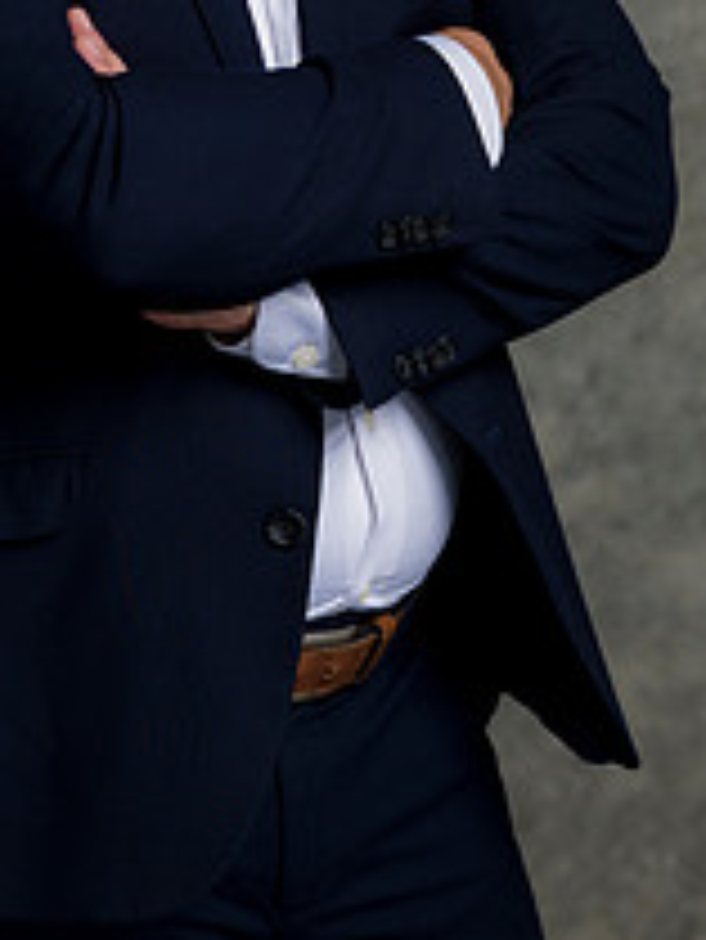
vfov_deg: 11.1
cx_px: 238
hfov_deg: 8.4
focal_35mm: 176
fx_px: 4781
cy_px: 4
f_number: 5
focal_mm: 85
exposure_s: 1/200
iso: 125
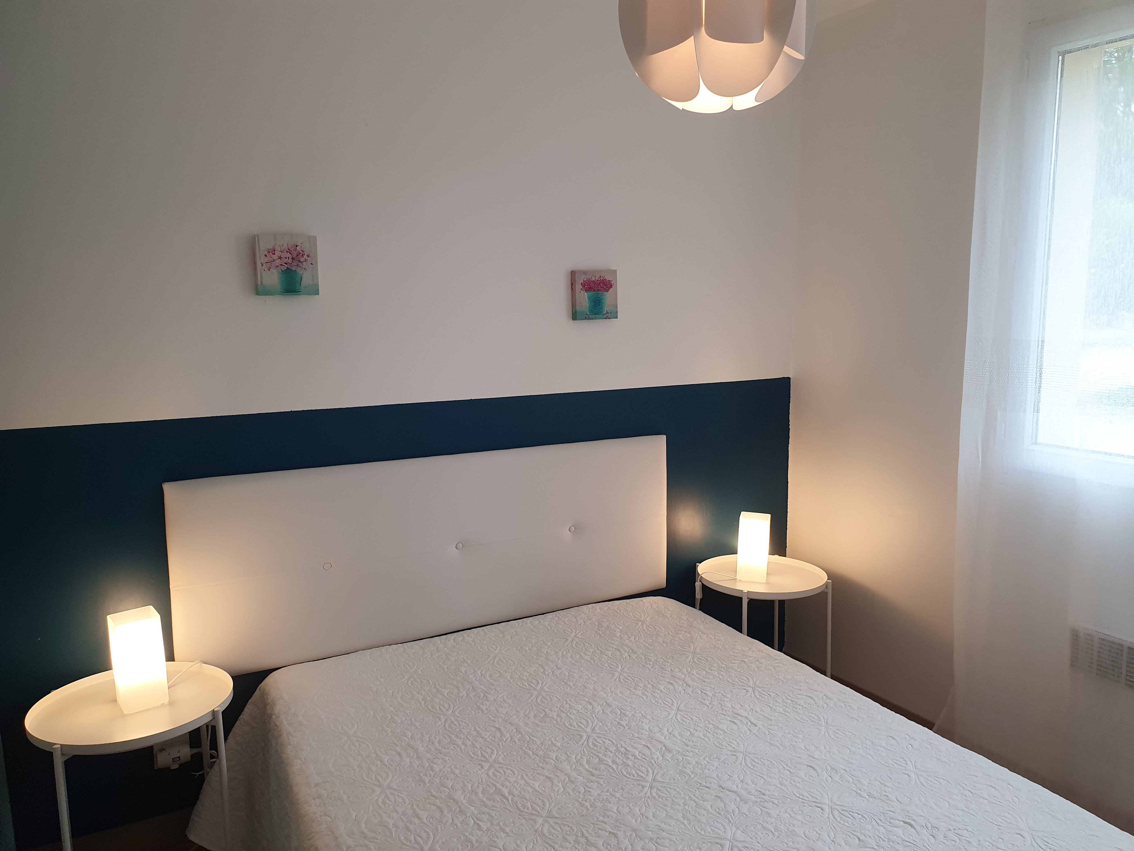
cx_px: 567
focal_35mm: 26
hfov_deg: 67.3
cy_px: 426
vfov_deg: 53.1
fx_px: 852
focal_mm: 4.32
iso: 125
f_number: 2.4
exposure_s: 1/100
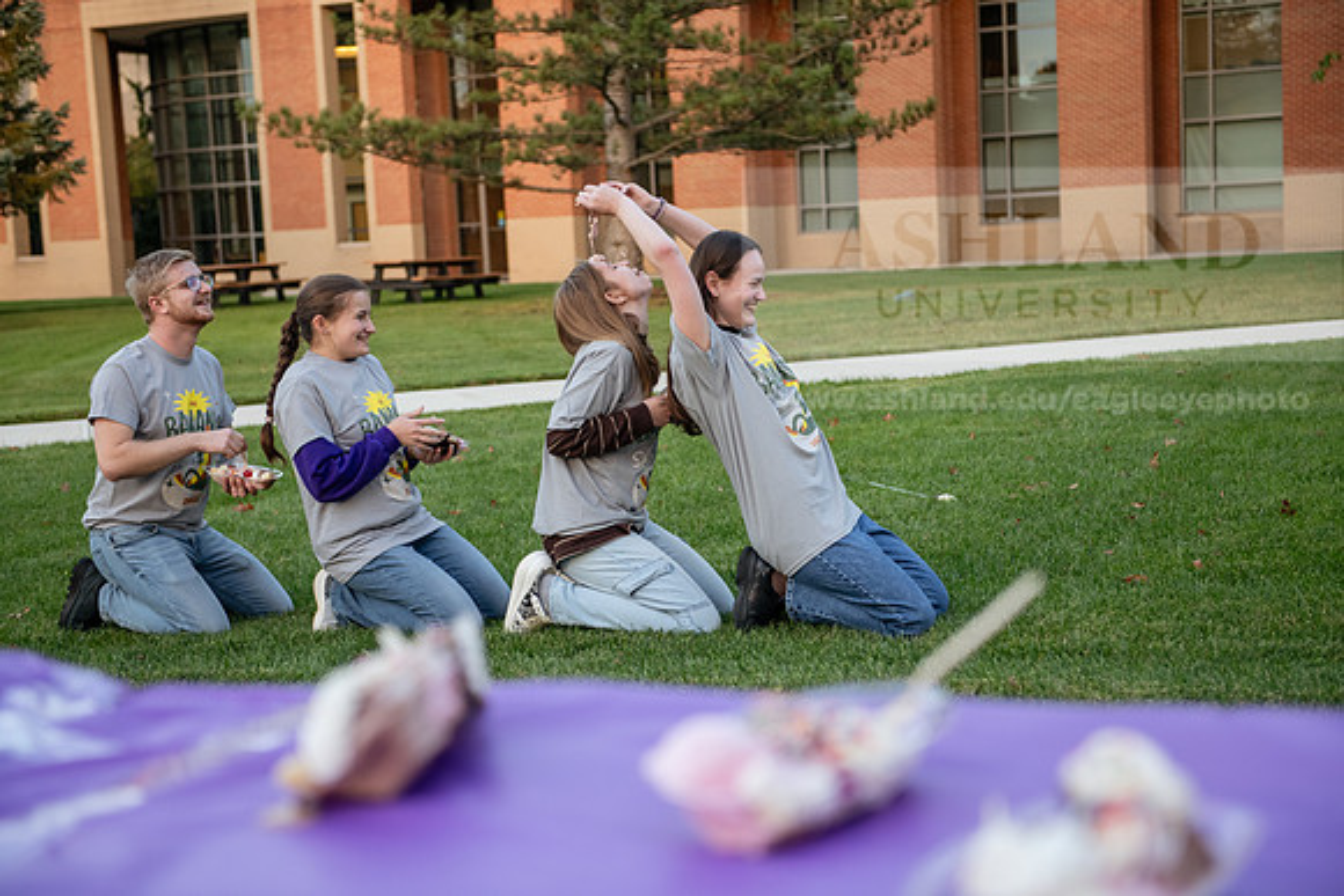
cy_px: 448
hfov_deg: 34.5
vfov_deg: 23.4
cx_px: 672
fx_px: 2166
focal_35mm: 58
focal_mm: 58
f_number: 3.2
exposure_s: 1/320
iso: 800
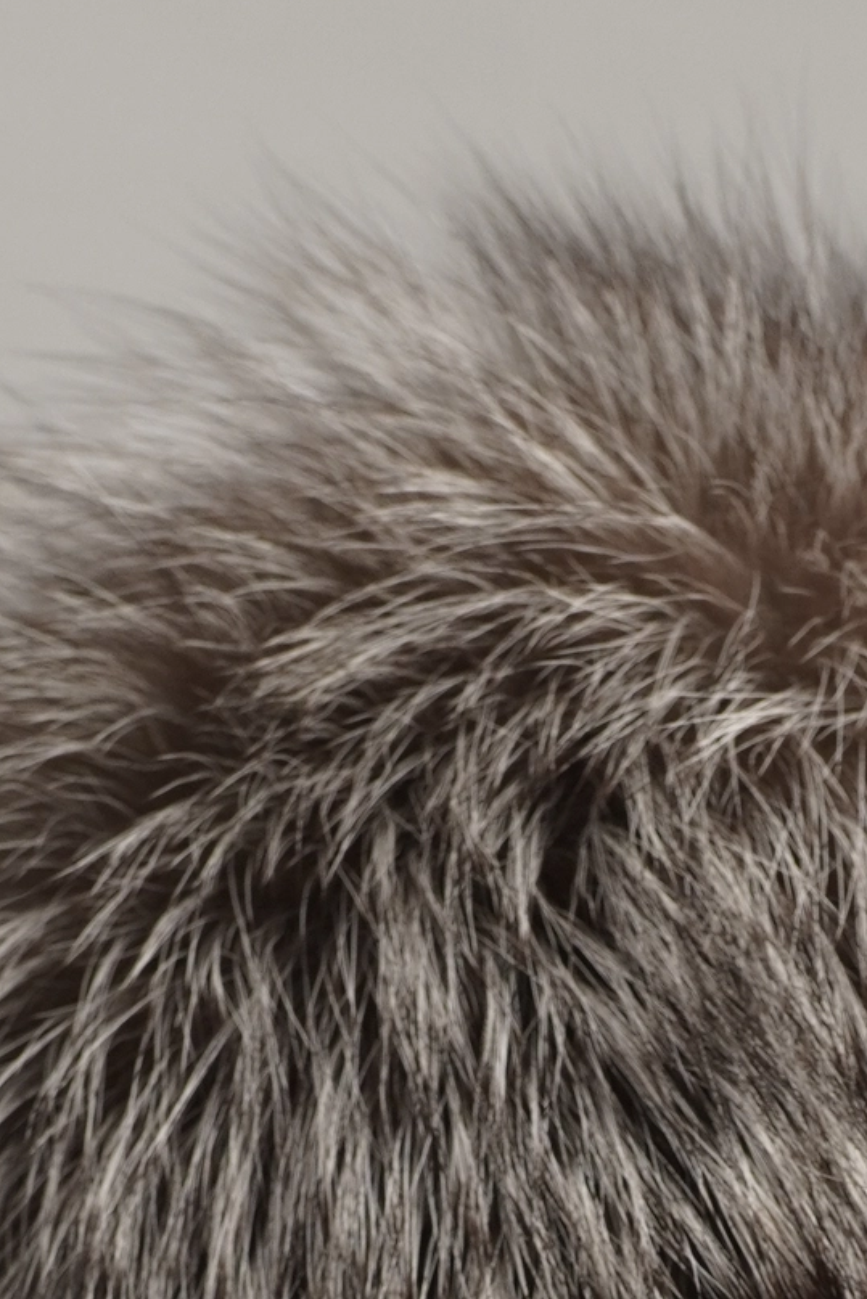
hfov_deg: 8.0
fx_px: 6174
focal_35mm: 171
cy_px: 1995
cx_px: 766
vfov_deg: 11.5
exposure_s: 1/50
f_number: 5.6
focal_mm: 32
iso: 320
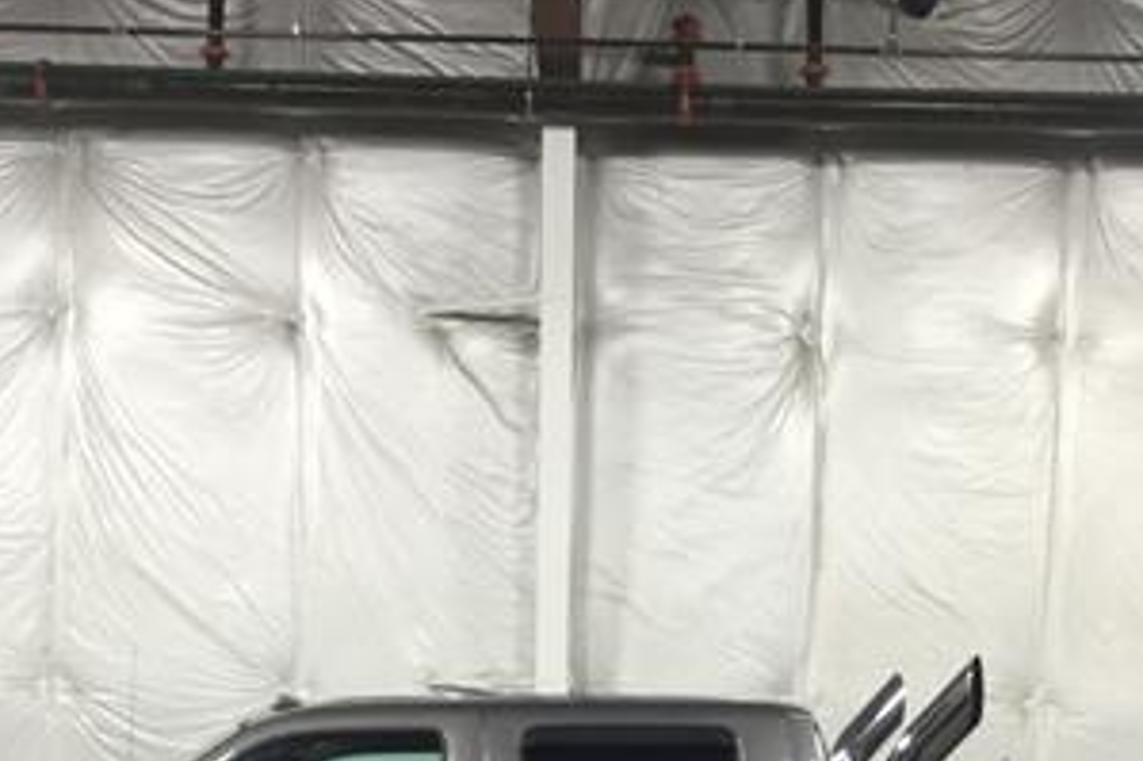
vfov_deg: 18.7
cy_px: 891
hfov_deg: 29.2
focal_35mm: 69
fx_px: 2189
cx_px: 658
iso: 64
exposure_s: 1/30
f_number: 2.4
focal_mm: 3.3
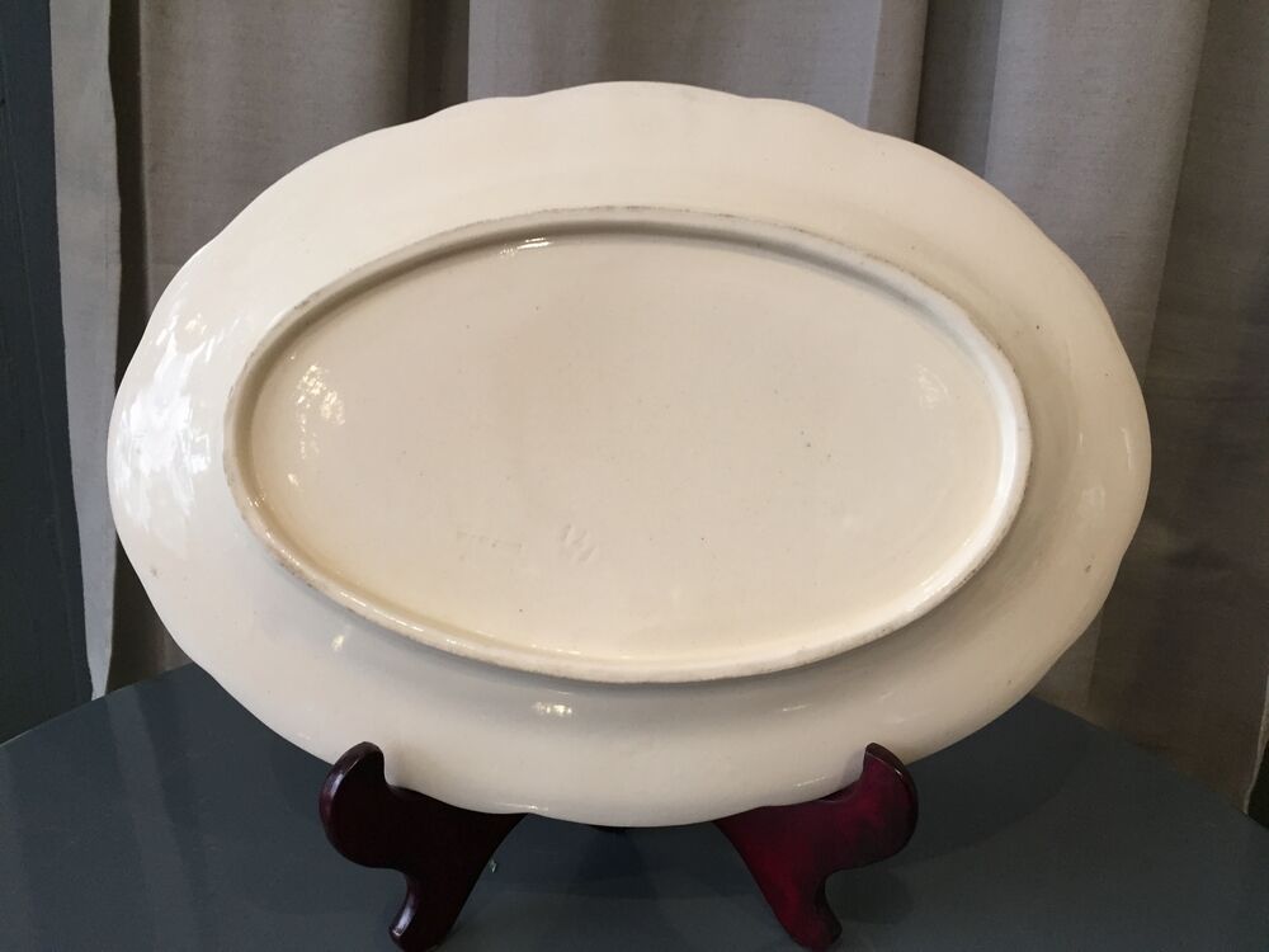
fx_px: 1063
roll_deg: -0.5
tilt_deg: -16.4
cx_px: 634
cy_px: 476
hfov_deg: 61.7
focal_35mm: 29
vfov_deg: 48.2
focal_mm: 4.15
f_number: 2.2
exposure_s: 1/33
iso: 160
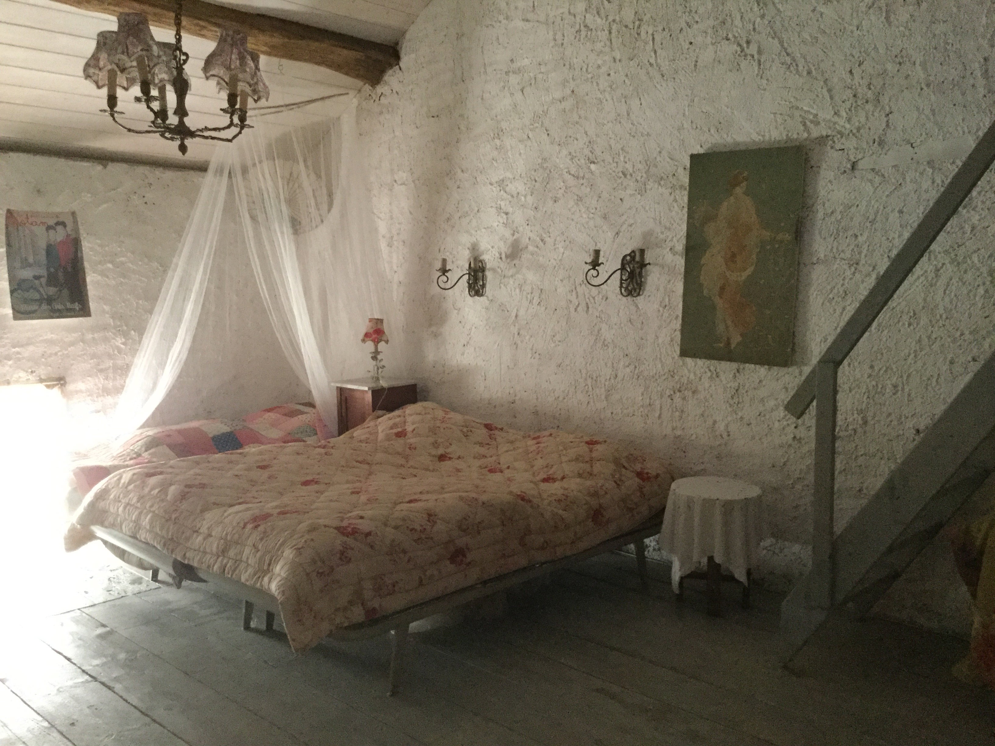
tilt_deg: -3.5
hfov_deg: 58.4
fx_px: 891
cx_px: 498
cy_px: 373
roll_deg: -2.3
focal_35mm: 31
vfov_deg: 45.4
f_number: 2.4
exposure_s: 1/17
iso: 500
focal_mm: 3.3
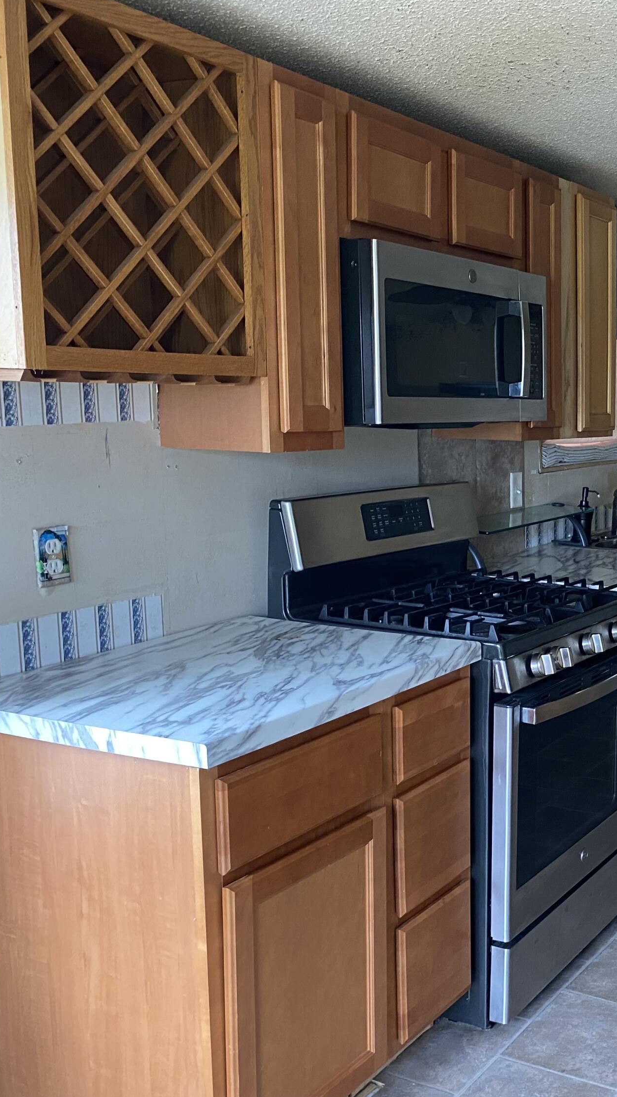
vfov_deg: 52.8
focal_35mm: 38
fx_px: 1105
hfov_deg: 28.2
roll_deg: -1.2
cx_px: 690
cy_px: 548
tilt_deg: -7.9
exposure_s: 1/60
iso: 200
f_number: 1.8
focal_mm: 4.25
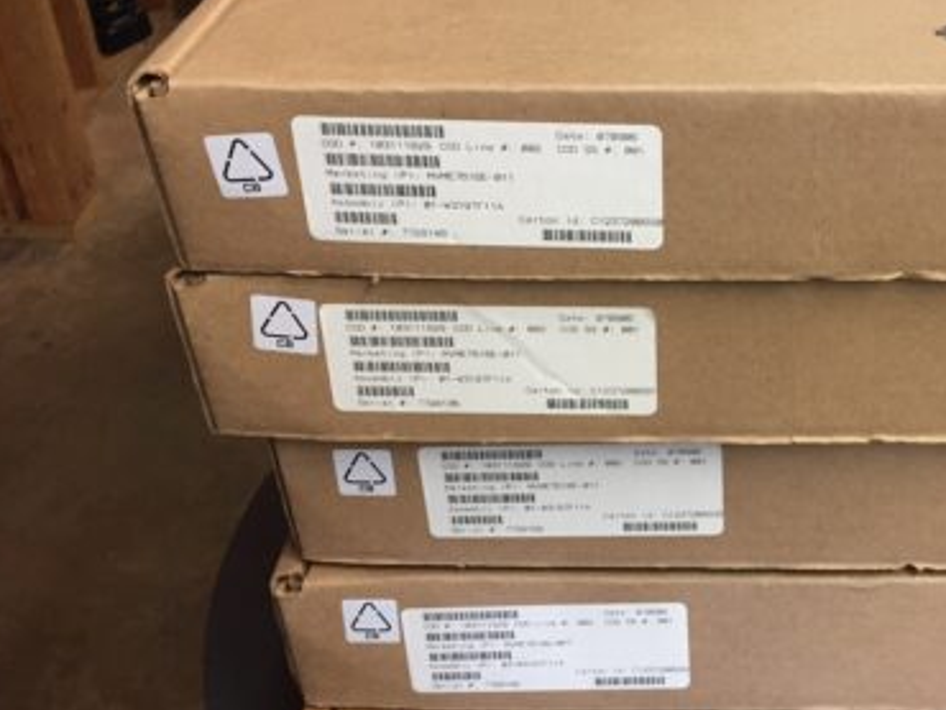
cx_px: 741
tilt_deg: -35.9
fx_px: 1285
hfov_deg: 39.0
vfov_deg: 30.9
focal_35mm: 47
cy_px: 345
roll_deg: -1.6
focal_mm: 4.15
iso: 100
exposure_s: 1/30
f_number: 2.2
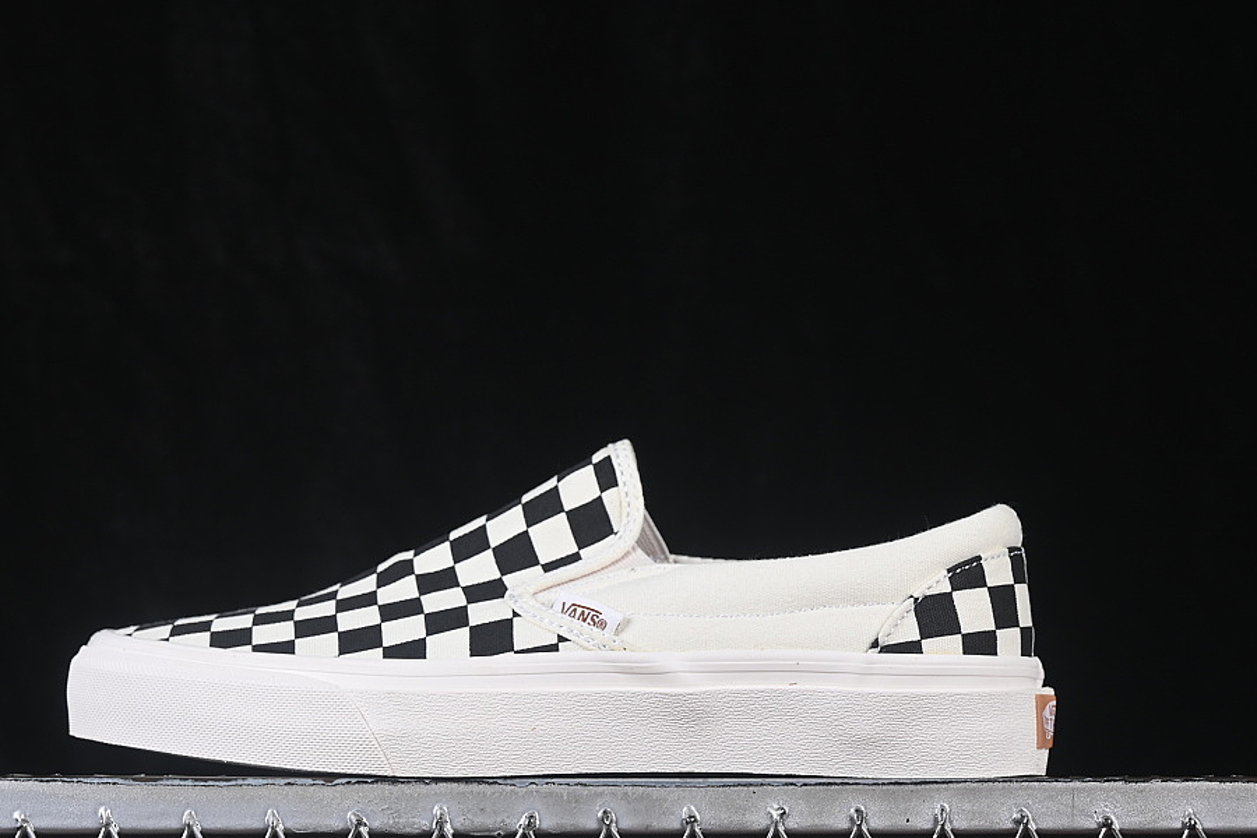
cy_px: 468
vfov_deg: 15.2
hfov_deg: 22.6
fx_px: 3142
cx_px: 567
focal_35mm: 90
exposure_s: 1/80
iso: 160
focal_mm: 50
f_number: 8
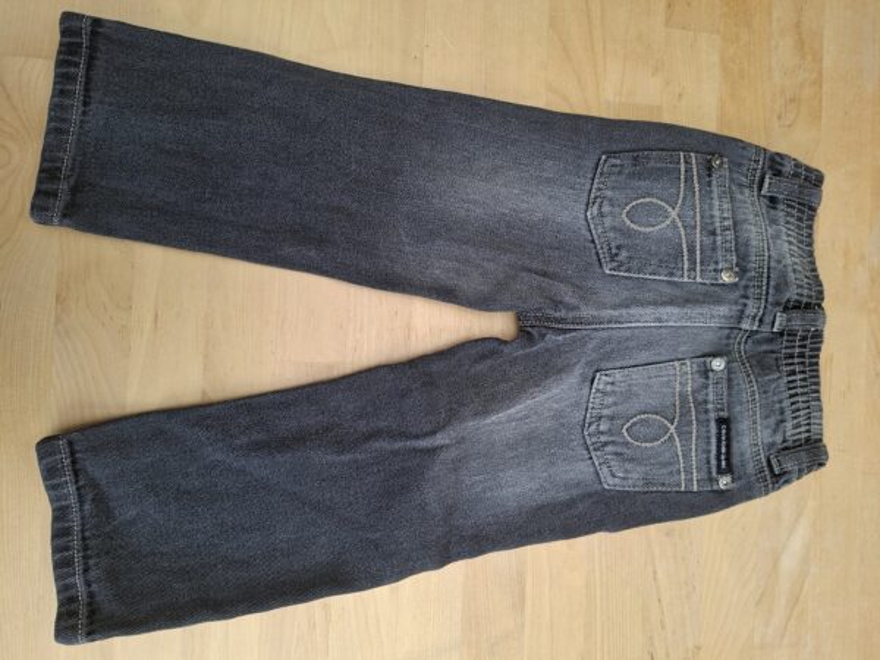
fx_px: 585
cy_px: 330
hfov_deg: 73.9
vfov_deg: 58.9
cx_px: 440
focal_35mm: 23
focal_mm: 5.54
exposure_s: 1/218
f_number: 1.8
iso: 50
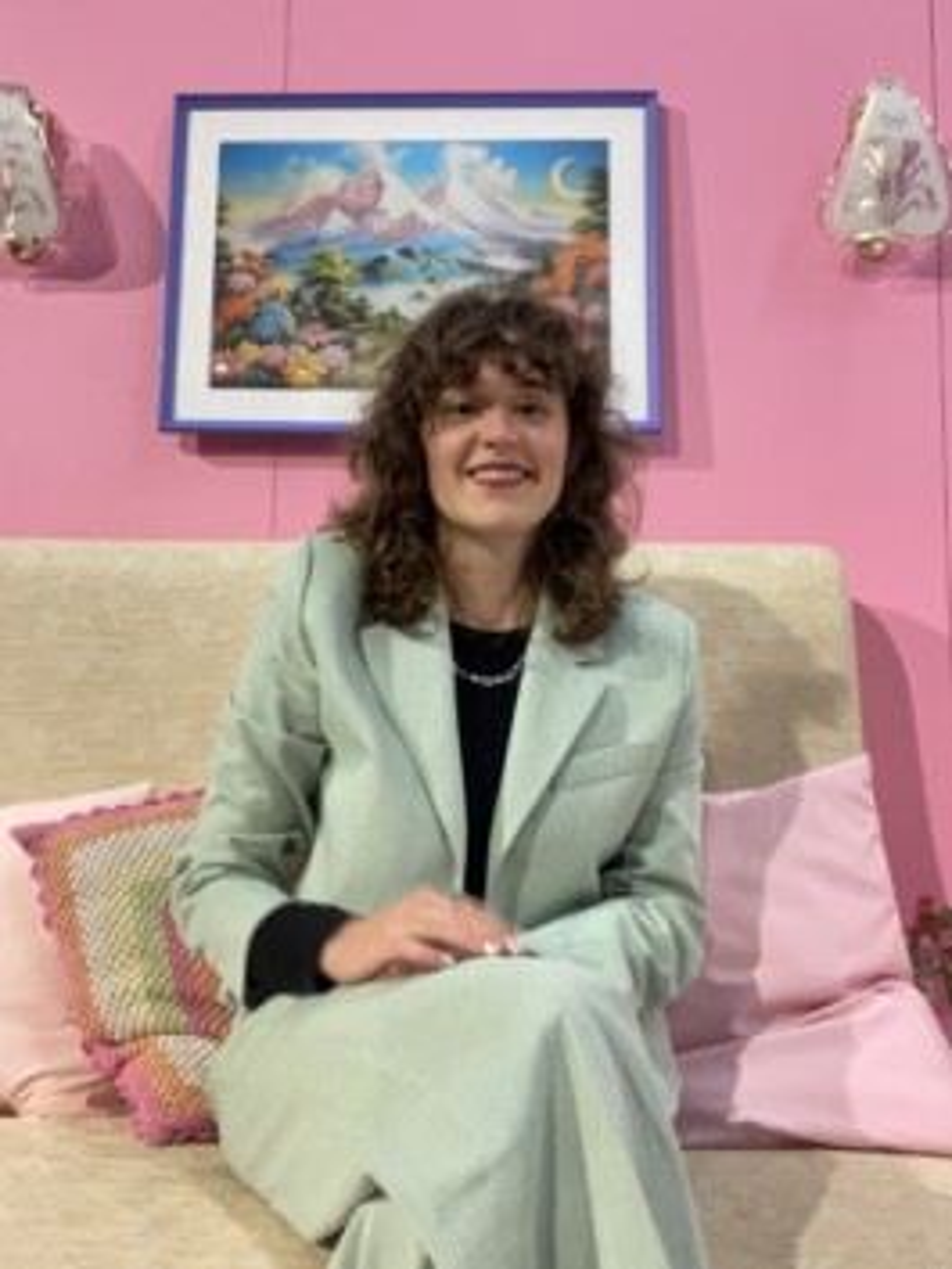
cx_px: 476
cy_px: 634
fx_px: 1099
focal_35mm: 30
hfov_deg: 46.8
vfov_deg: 59.9
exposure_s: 1/25
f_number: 2.2
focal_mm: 2.71
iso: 250
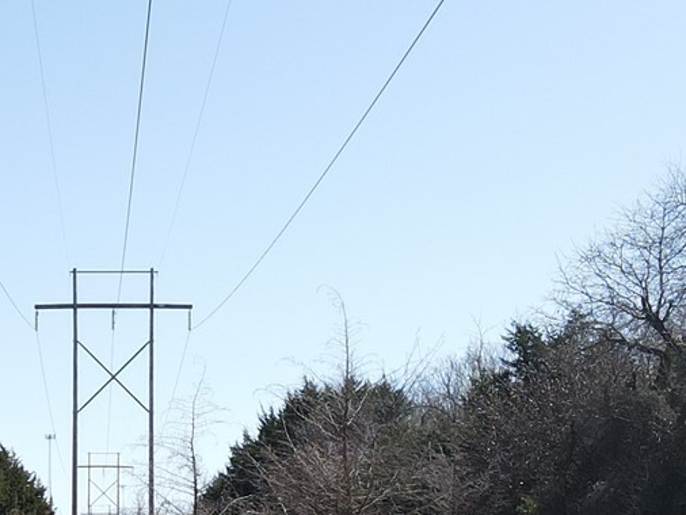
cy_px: 573
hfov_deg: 21.2
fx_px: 1804
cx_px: 121
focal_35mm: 91
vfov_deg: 15.8
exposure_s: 1/500
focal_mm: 4.5
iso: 100
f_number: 2.8
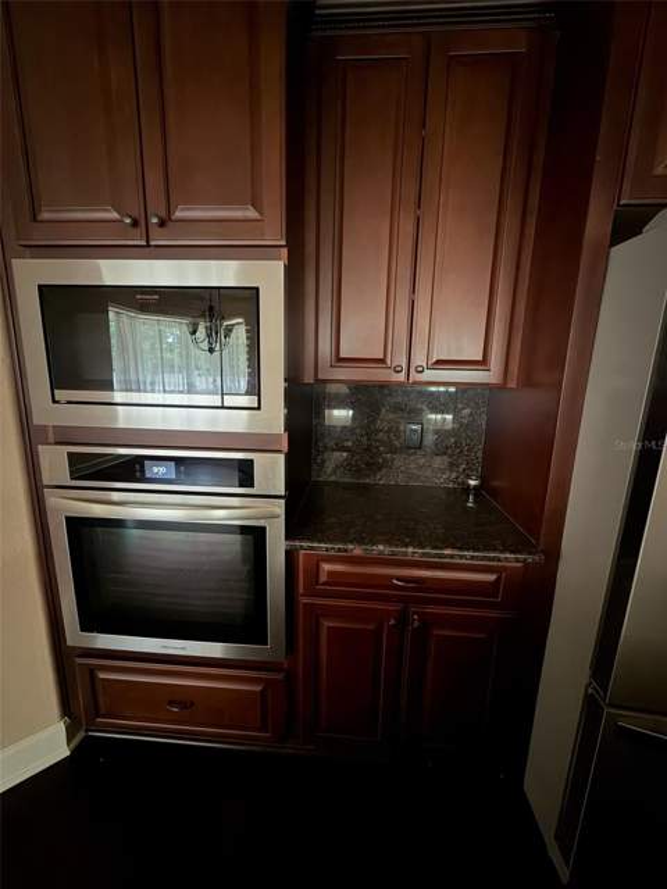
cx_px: 334
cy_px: 444
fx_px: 360
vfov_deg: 102.1
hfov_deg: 85.7
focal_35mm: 14
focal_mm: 2.22
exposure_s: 1/10
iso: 1600
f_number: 2.2
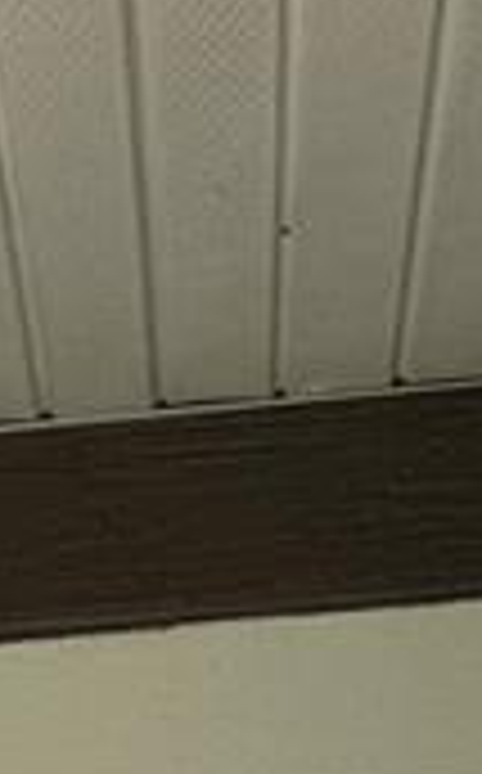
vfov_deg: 9.3
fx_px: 3754
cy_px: 2340
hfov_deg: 7.0
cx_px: -653
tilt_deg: -10.4
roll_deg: +1.2
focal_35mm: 178
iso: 100
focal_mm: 6.76
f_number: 1.78
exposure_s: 1/121
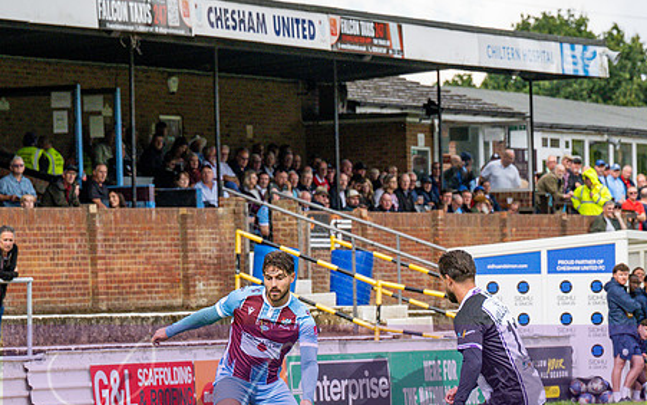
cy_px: 537
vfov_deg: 5.2
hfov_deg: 8.4
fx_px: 4409
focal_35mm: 250
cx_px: 463
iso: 800
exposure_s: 1/4000
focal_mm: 96
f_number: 4
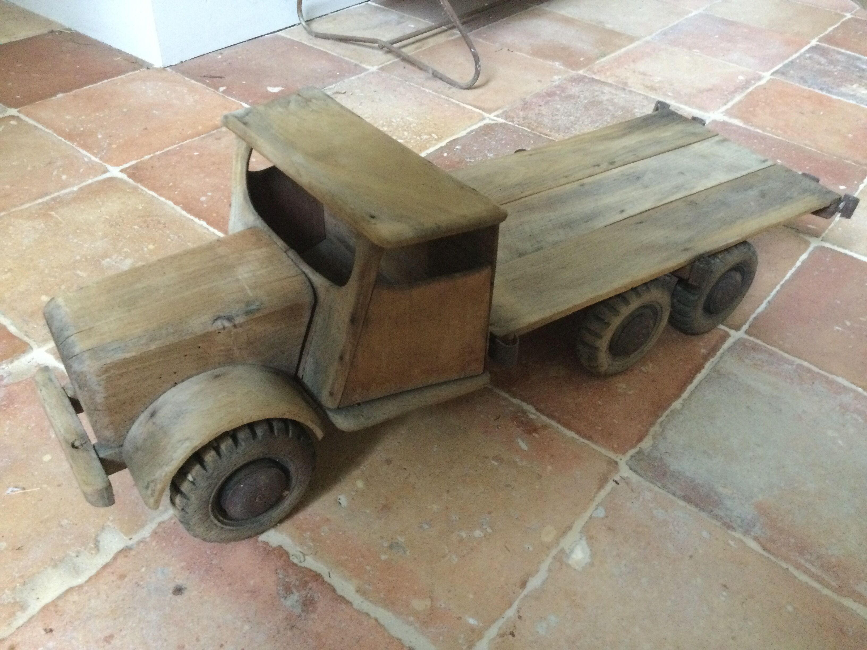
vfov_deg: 45.4
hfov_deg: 58.4
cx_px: 434
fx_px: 776
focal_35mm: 31
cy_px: 325
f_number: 2.4
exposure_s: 1/17
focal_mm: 3.3
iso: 400
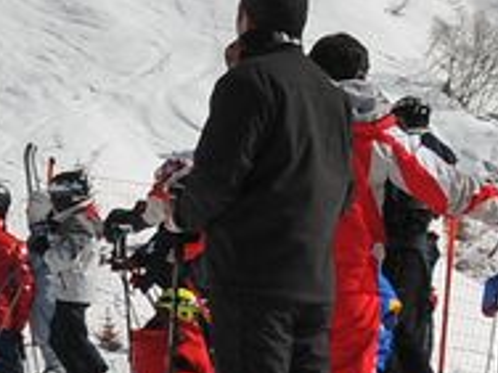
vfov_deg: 4.5
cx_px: -972
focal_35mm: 331
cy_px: 380
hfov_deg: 5.6
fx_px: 4763
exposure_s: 1/1250
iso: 200
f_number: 9
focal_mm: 27
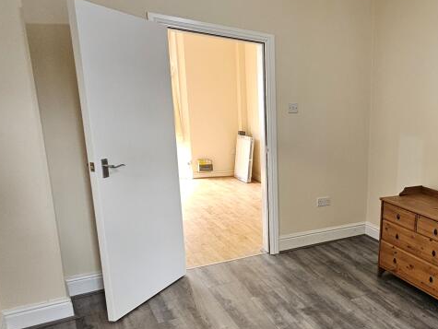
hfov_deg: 50.4
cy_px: 192
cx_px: 444
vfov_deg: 49.6
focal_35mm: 28
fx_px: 355
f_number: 2.2
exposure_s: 1/50
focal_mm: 2.2
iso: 250
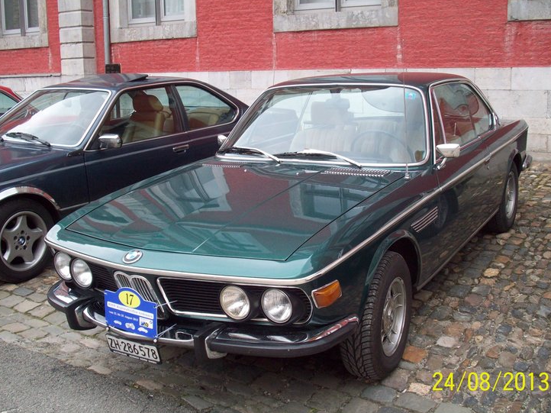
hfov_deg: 45.8
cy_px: 197
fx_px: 652
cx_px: 288
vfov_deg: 35.1
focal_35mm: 41
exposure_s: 1/184
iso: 80
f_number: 2.8
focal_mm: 6.2
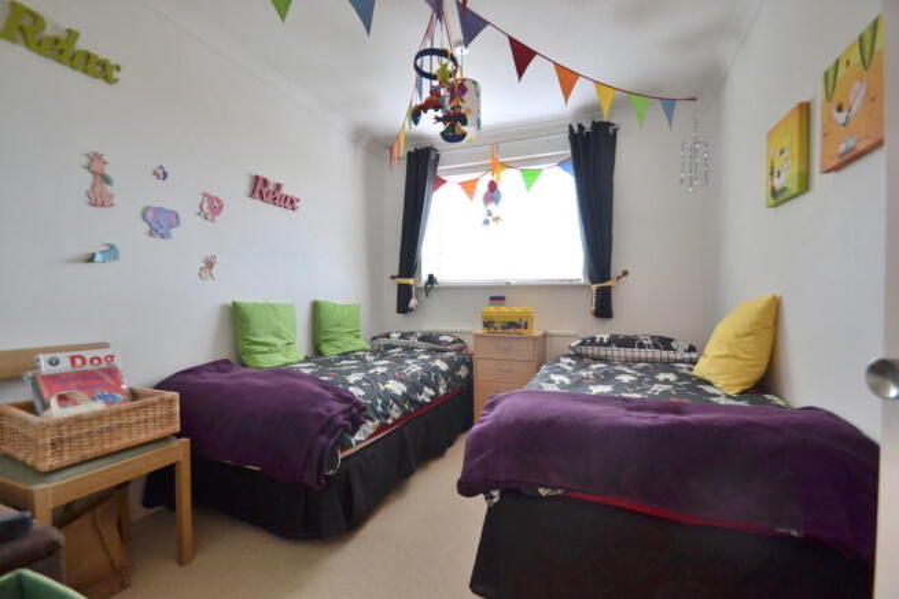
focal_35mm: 15
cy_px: 300
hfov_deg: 100.4
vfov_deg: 77.4
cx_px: 450
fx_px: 375
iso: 400
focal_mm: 10
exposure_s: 1/80
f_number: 4.5
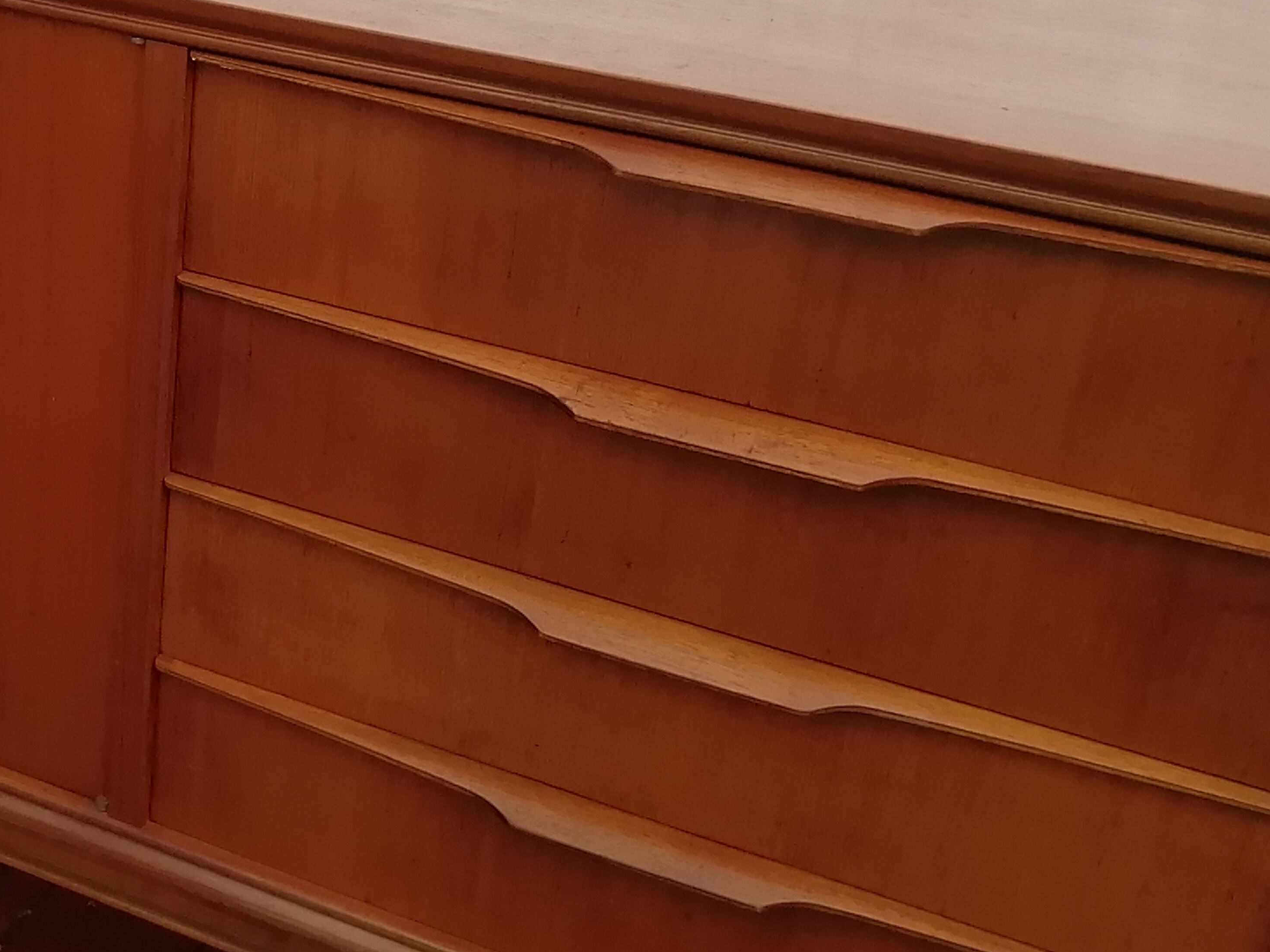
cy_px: 370
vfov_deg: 28.0
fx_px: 1908
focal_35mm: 52
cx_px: 193
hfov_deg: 35.2
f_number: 1.8
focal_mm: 3.62
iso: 125
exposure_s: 1/100
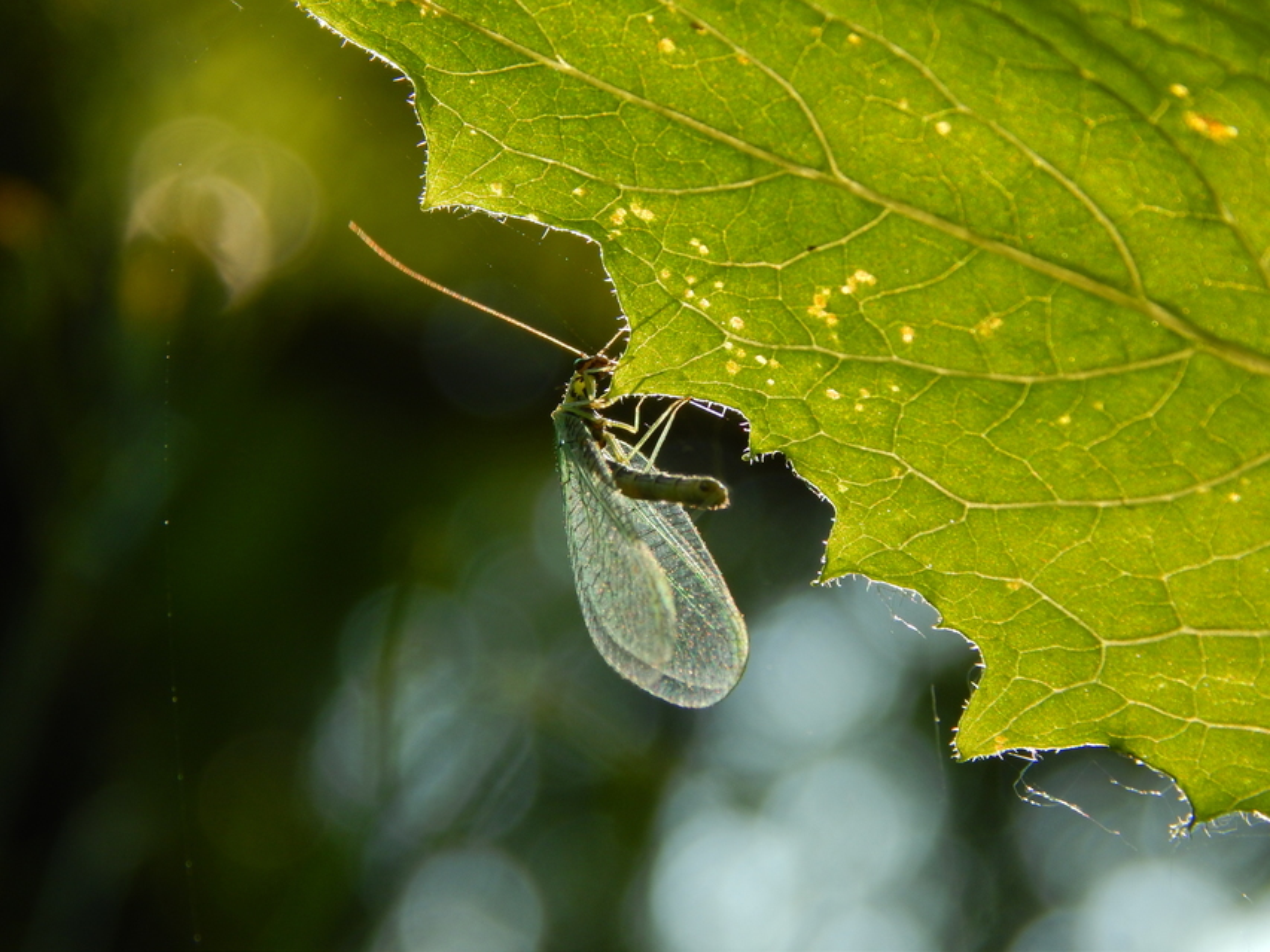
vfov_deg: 8.1
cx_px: 635
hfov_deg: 10.7
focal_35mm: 184
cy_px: 476
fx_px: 6752
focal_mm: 32.8
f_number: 5.3
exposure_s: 1/200
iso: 125
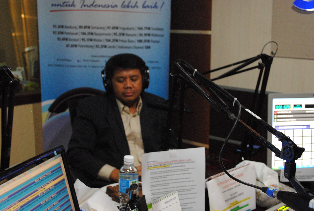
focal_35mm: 60
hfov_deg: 33.3
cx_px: 157
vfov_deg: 22.7
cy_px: 106
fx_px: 524
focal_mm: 40
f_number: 5.3
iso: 800
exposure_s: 1/6
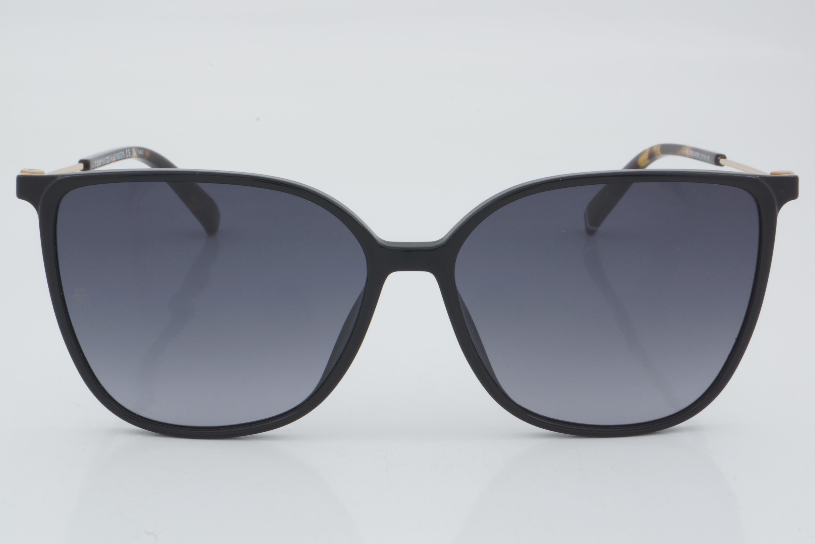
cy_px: 272
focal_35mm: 82
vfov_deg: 16.6
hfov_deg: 24.6
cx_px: 408
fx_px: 1868
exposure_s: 1/3
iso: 100
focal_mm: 55
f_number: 32
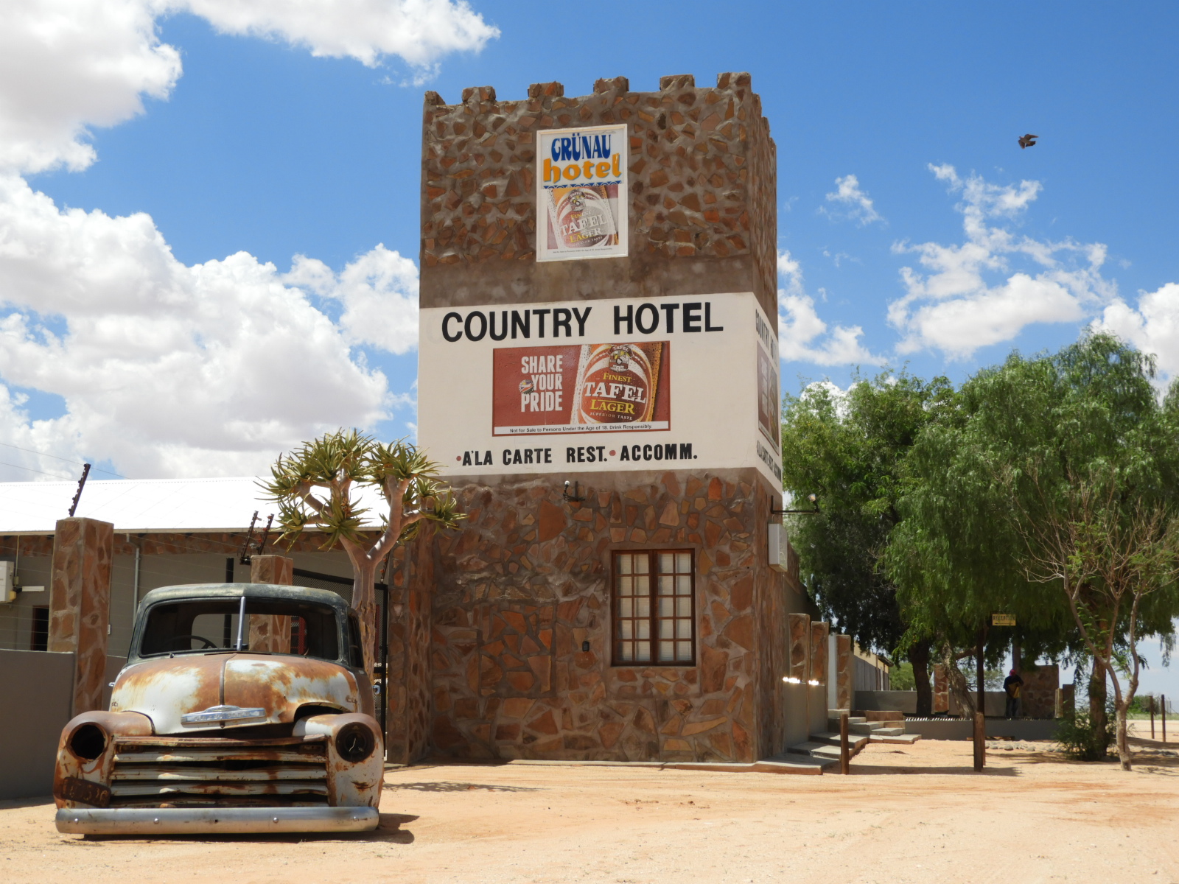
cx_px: 590
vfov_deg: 29.1
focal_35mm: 50
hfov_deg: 38.2
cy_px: 442
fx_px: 1703
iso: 100
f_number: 4
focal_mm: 9
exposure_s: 1/1250
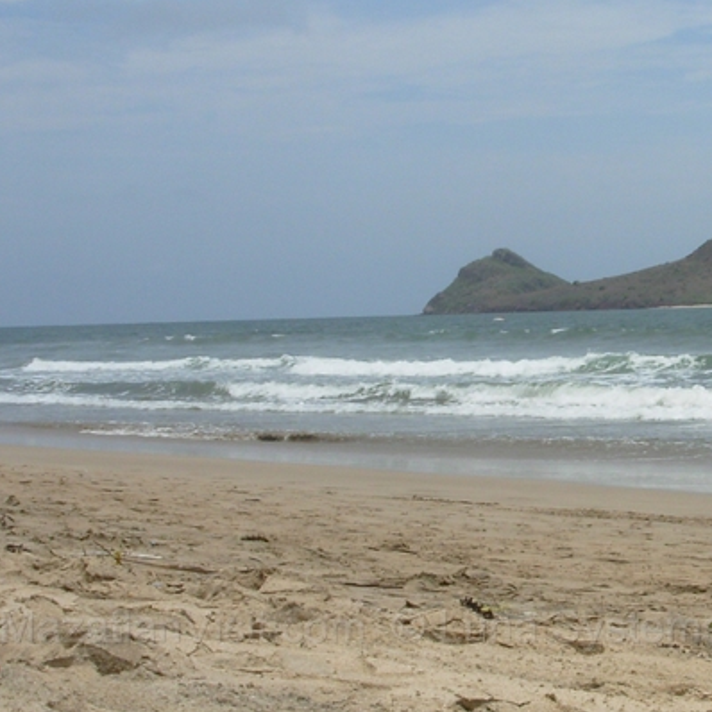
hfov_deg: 20.5
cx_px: 750
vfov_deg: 21.4
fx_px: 1885
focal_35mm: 81
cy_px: 318
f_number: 4.9
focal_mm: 6.3
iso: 50
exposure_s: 1/1054
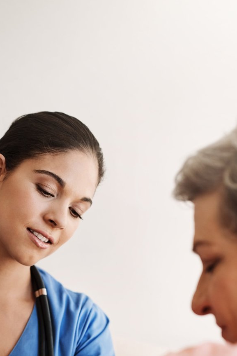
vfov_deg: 19.3
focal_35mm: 104
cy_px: 309
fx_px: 1026
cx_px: 41
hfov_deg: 13.1
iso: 200
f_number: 2
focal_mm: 50
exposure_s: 1/320
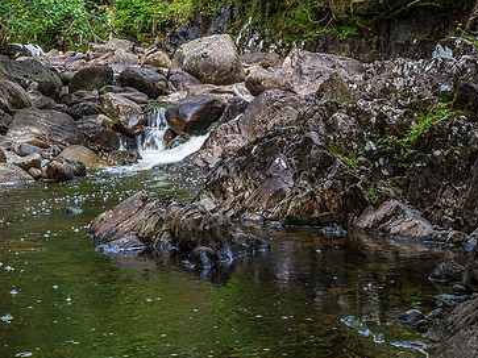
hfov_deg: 24.4
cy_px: 138
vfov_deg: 18.4
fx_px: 1104
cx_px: 182
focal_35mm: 80
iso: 200
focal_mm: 25
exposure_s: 1/30
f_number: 7.1
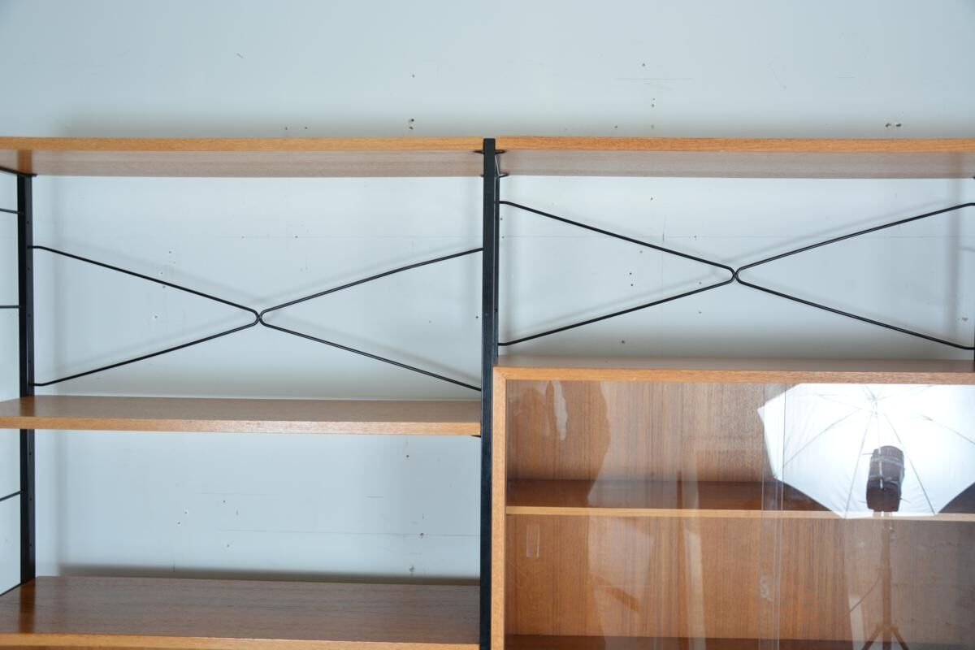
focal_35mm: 33
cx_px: 488
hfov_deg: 57.2
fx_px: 894
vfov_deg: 40.0
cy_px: 325
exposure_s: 1/125
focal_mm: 22
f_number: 4.5
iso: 250
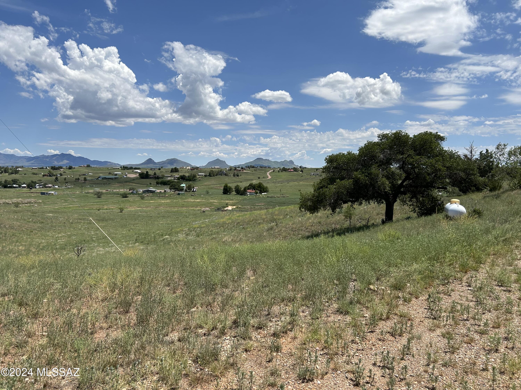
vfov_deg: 53.1
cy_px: 195
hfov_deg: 67.3
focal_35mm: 26
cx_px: 260
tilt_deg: -1.1
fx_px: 391
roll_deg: +0.8
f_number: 1.5
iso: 50
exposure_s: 1/6211
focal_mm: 5.7
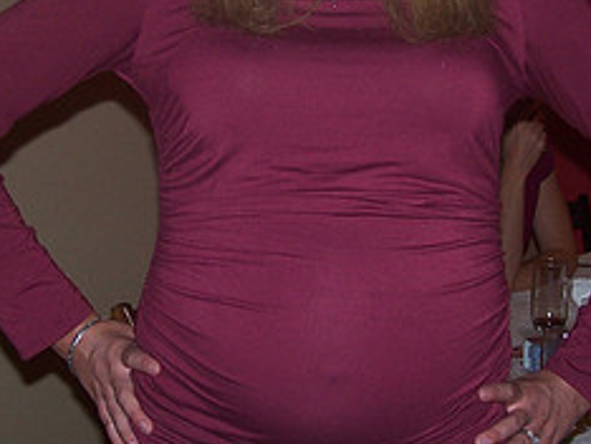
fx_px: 1607
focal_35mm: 94
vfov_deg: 15.7
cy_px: 135
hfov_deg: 20.8
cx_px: 326
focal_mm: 6.3
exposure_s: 1/60
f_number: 2.8
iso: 80
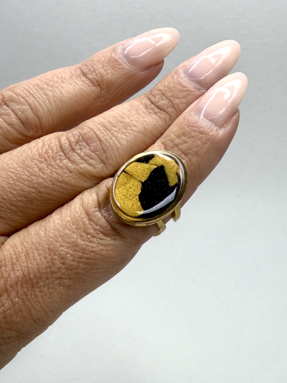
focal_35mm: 24
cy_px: 192
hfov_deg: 56.8
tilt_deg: -22.0
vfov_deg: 71.6
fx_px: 265
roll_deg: +0.0
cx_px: 144
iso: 40
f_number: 2.2
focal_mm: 2.22
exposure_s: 1/166
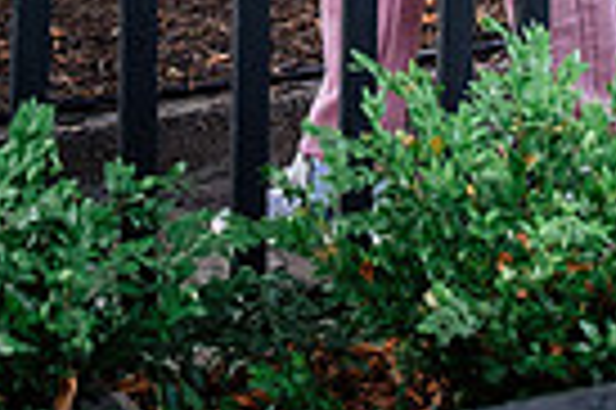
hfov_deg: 18.6
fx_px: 1880
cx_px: 270
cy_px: -372
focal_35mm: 110
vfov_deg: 11.4
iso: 800
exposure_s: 1/250
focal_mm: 17
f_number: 2.8
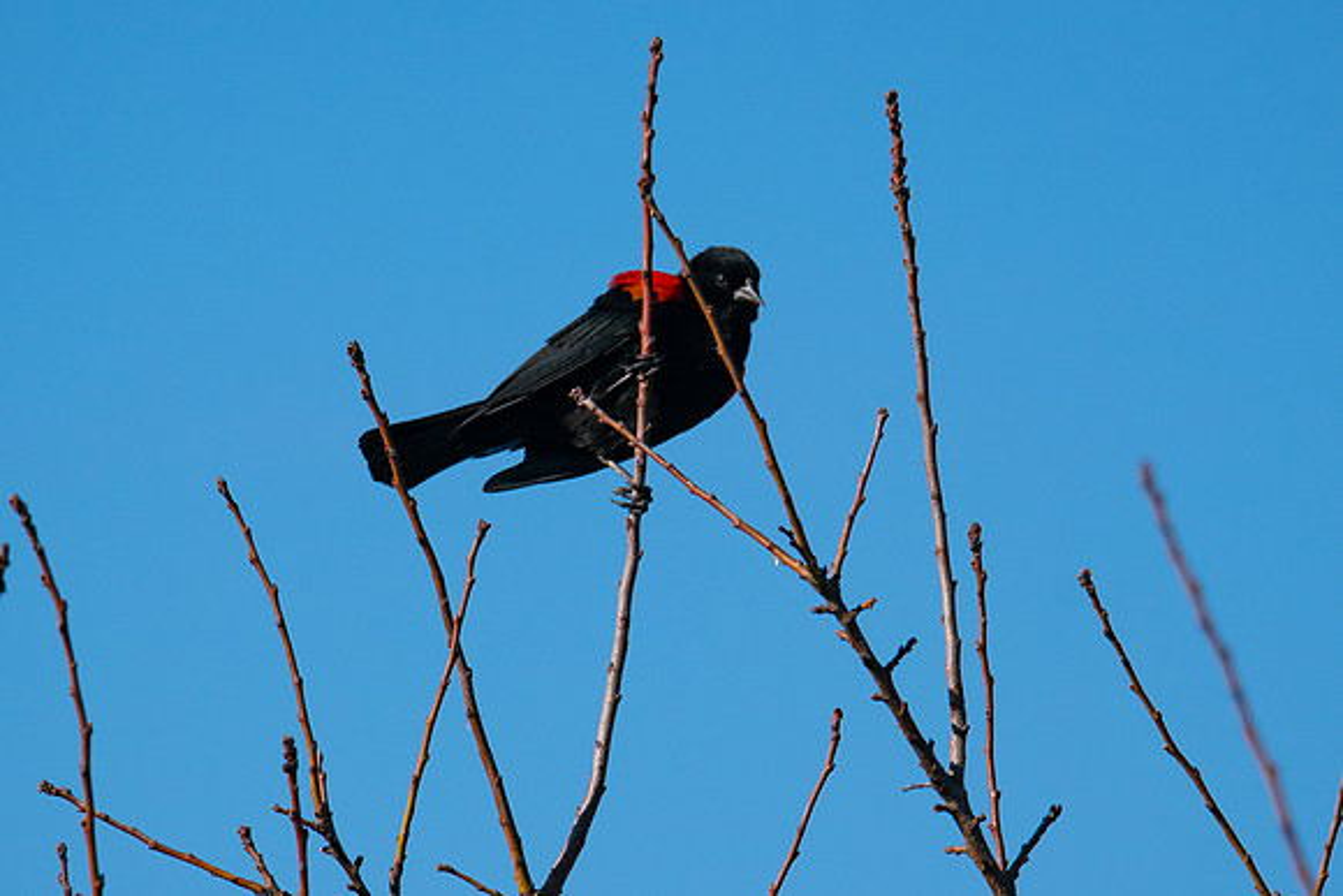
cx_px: 674
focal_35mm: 924
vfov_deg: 1.5
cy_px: 449
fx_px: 34459
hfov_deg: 2.2
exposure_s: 1/1600
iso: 400
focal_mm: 460
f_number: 6.3
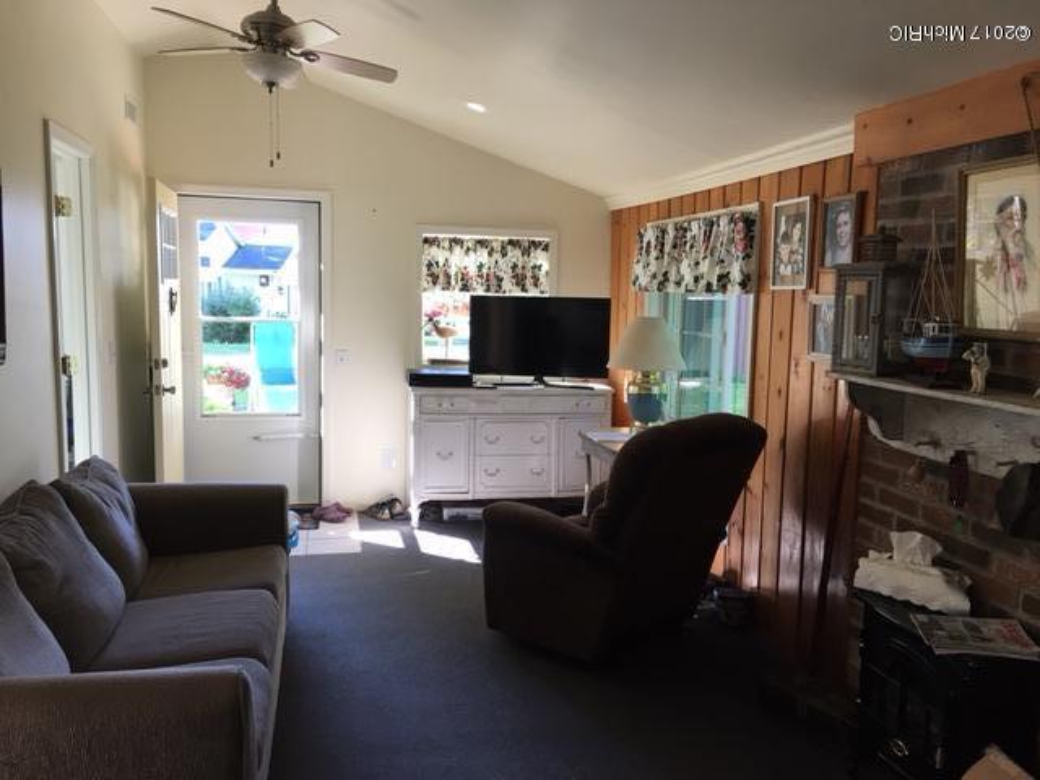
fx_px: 871
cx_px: 520
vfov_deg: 48.2
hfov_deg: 61.7
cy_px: 390
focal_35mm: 29
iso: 32
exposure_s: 1/30
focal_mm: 4.15
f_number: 2.2
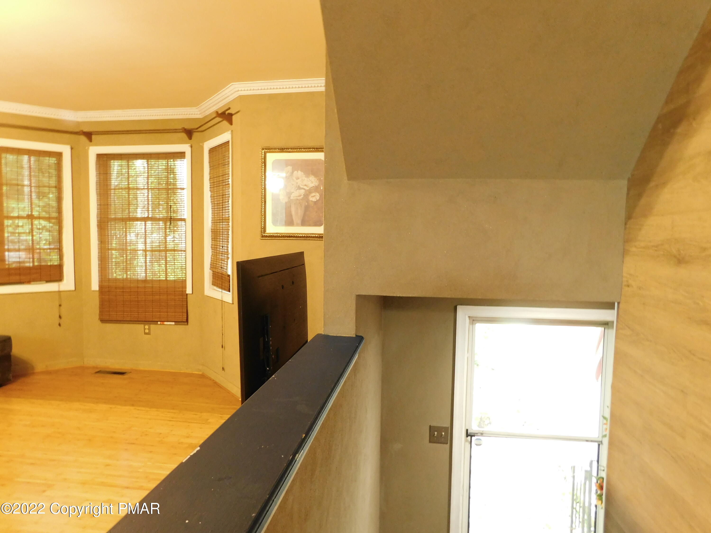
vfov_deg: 58.9
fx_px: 472
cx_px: 356
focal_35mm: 23
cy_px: 266
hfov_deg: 73.9
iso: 400
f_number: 3
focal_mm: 4
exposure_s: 1/8
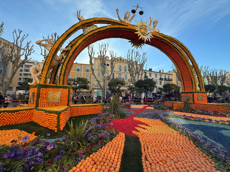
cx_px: 115
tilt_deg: +7.2
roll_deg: -1.2
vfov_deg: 85.7
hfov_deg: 102.1
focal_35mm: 14
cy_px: 86
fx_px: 93
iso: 64
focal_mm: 2.22
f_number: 2.2
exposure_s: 1/1068
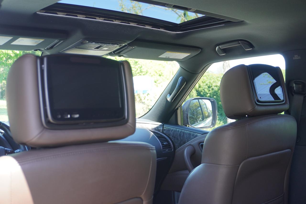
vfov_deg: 31.9
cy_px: 102
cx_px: 153
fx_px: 357
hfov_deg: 46.4
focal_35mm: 42
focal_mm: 28
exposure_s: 1/60
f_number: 4.5
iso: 250
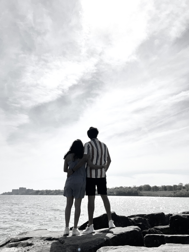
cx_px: 94
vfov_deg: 60.0
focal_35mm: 30
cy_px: 126
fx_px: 218
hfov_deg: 46.8
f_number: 2.2
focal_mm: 2.71
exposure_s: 1/7576
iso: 25
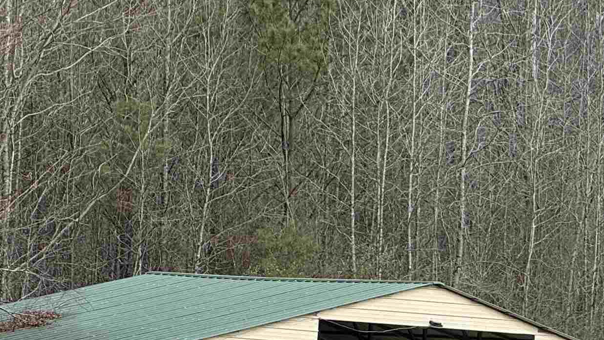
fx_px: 5221
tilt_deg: -1.7
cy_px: 502
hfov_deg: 6.6
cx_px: 376
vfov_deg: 3.7
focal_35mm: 326
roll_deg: -1.1
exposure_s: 1/700
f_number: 2.8
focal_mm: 15.66
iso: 50
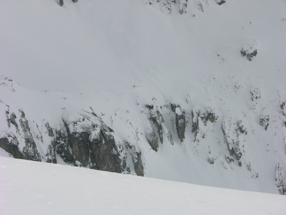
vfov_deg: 9.3
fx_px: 1322
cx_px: 143
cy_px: 108
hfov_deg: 12.3
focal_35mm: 160
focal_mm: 41.1
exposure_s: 1/527
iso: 50
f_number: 7
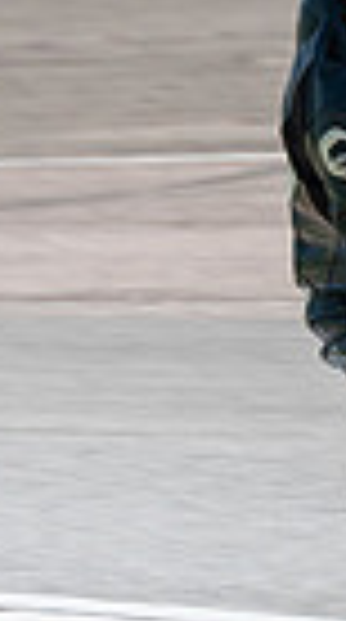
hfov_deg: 1.2
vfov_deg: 2.1
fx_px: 16969
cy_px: 287
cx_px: 812
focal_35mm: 1034
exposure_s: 1/320
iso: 160
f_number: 8
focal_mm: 200
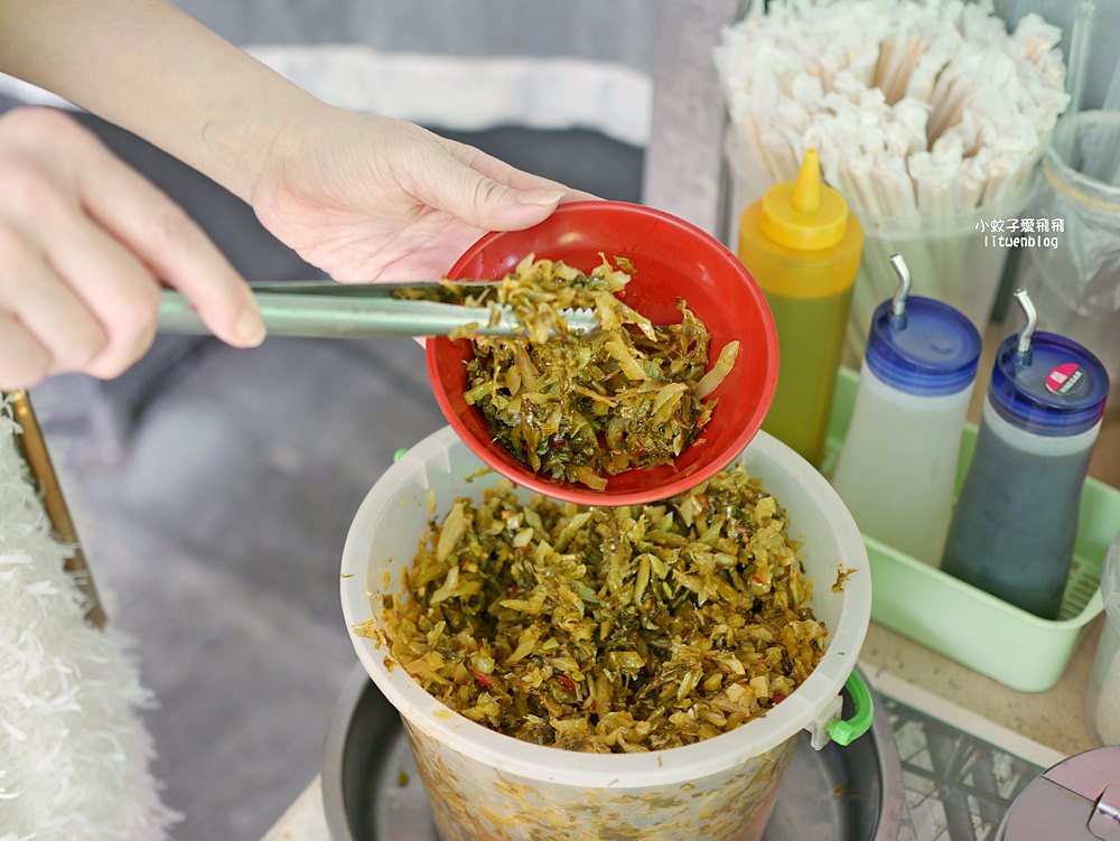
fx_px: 1619
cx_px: 560
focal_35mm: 50
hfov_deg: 38.2
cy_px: 420
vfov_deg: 29.1
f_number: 1.8
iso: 200
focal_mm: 25
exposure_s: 1/80
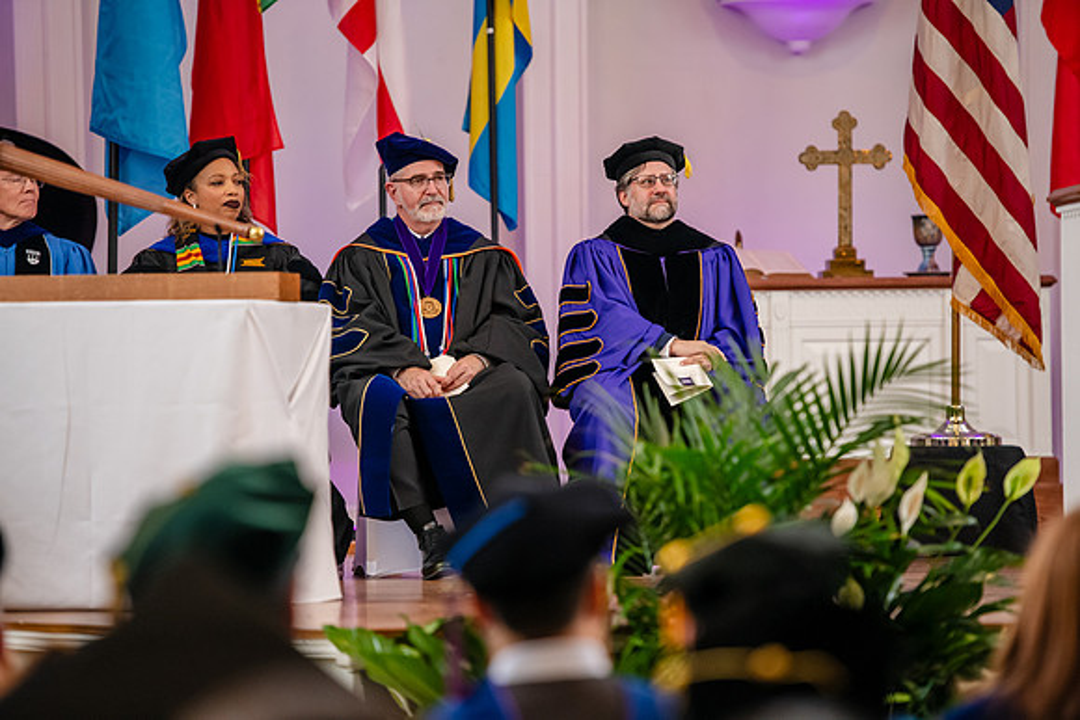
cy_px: 360
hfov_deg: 11.7
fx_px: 5251
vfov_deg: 7.9
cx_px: 540
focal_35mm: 175
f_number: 3.2
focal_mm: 175
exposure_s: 1/200
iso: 1600
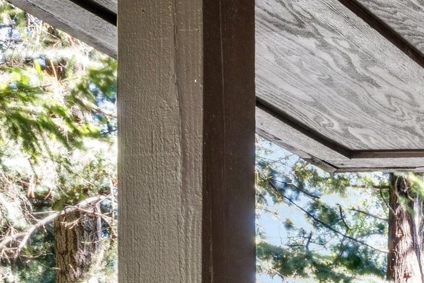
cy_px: 527
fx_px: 1242
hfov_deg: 13.6
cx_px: 1034
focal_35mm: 105
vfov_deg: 11.9
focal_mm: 18.6
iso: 100
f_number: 22
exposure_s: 1.3
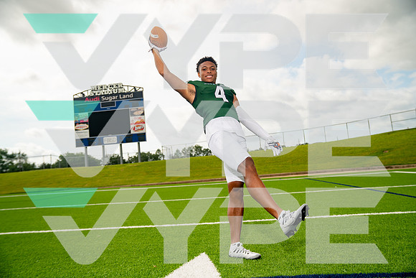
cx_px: 208
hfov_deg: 60.3
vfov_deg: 42.3
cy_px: 139
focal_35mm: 31
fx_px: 358
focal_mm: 31
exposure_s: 1/250
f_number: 4
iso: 200
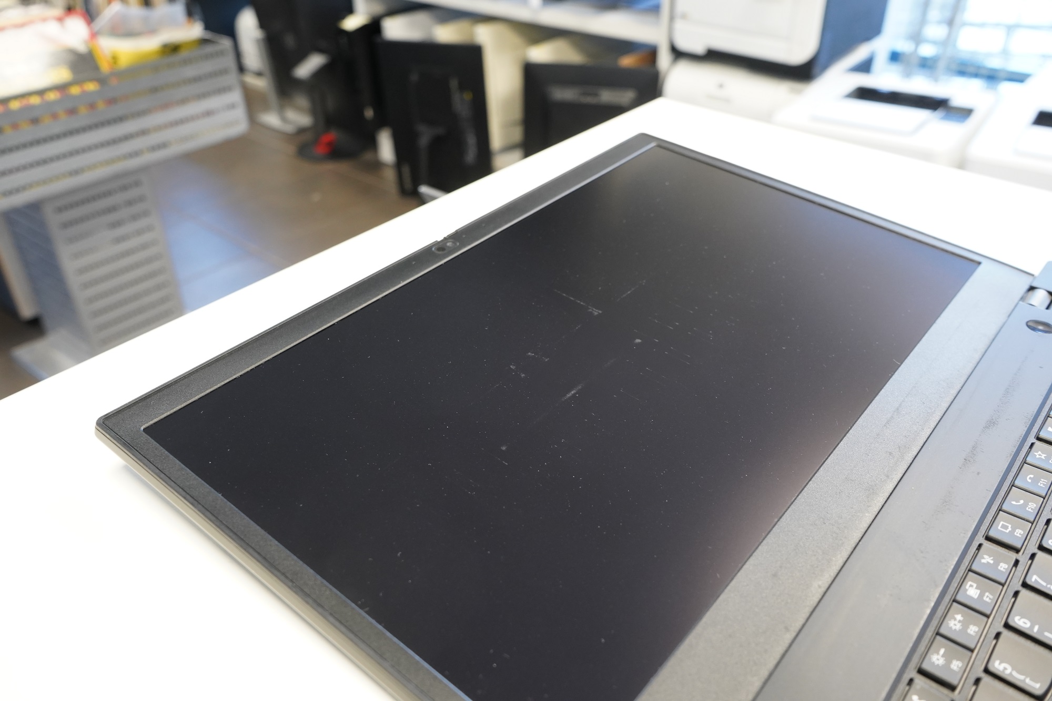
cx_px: 526
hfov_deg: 63.7
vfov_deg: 45.0
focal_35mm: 29
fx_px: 847
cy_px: 350
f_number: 7.1
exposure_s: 1/30
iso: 2500
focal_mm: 29
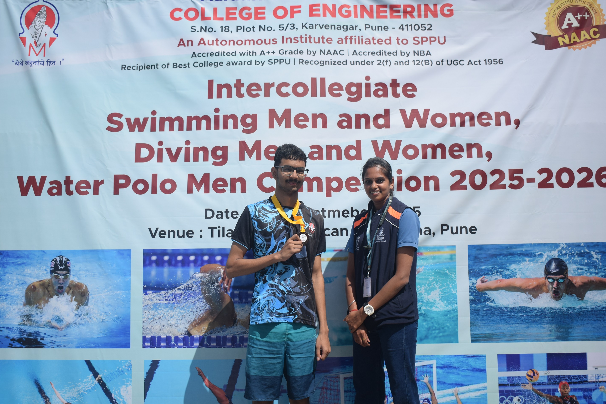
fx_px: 766
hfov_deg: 43.2
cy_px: 196
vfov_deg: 29.5
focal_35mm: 46
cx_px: 301
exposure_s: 1/1600
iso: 160
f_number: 4.5
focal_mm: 29
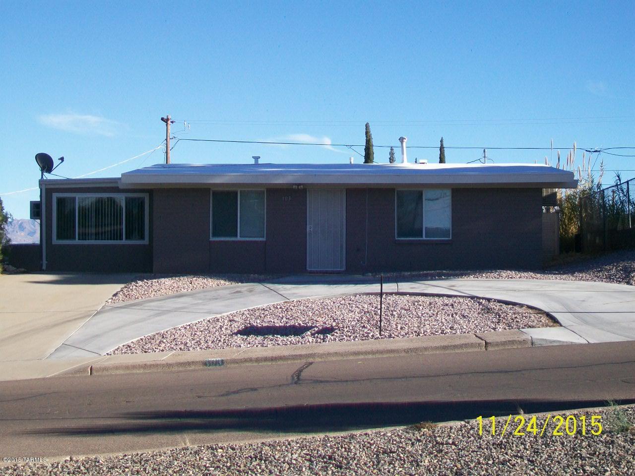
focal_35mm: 66
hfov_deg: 29.4
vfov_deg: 22.3
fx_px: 1211
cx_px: 318
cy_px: 238
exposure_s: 1/500
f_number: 3.8
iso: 64
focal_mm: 11.8
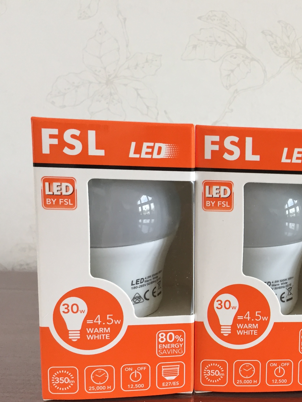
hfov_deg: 28.0
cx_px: 318
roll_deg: -3.6
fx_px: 558
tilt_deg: -8.1
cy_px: 236
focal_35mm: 48
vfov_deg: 39.5
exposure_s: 1/33
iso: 50
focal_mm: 4.15
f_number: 2.2
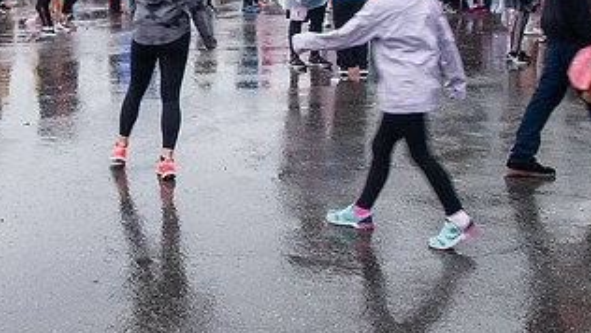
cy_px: 36
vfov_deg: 19.7
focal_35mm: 60
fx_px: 941
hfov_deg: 33.7
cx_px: 109
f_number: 6.3
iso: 320
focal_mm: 24
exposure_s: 1/40
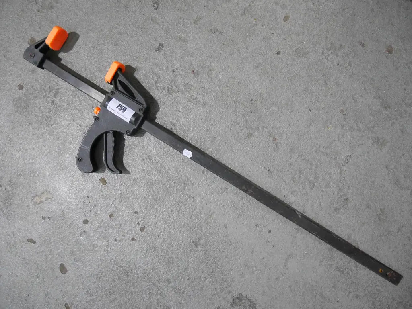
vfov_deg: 53.1
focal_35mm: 26
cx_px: 206
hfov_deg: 67.3
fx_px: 310
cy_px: 154
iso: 3200
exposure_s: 1/80
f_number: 4
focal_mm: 13
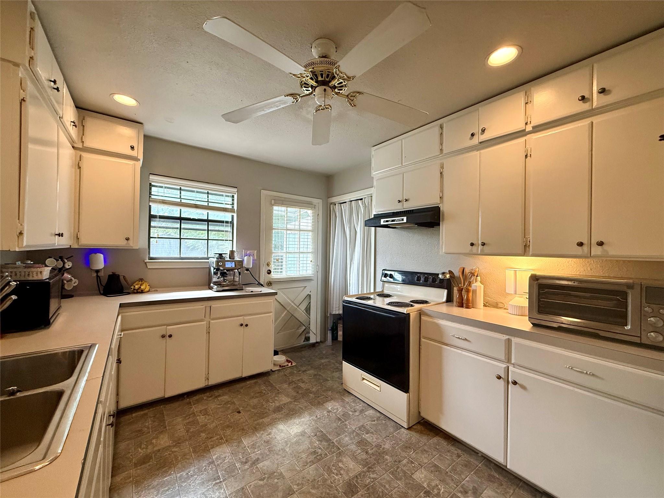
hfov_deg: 102.1
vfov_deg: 85.7
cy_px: 249
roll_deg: -1.6
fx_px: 269
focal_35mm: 14
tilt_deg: -0.2
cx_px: 332
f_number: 2.2
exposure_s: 1/120
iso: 250
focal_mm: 2.22
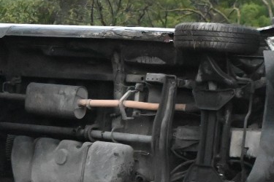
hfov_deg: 6.8
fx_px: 2283
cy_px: 59
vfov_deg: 4.6
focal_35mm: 300
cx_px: -142
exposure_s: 1/320
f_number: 9
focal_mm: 50
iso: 8000
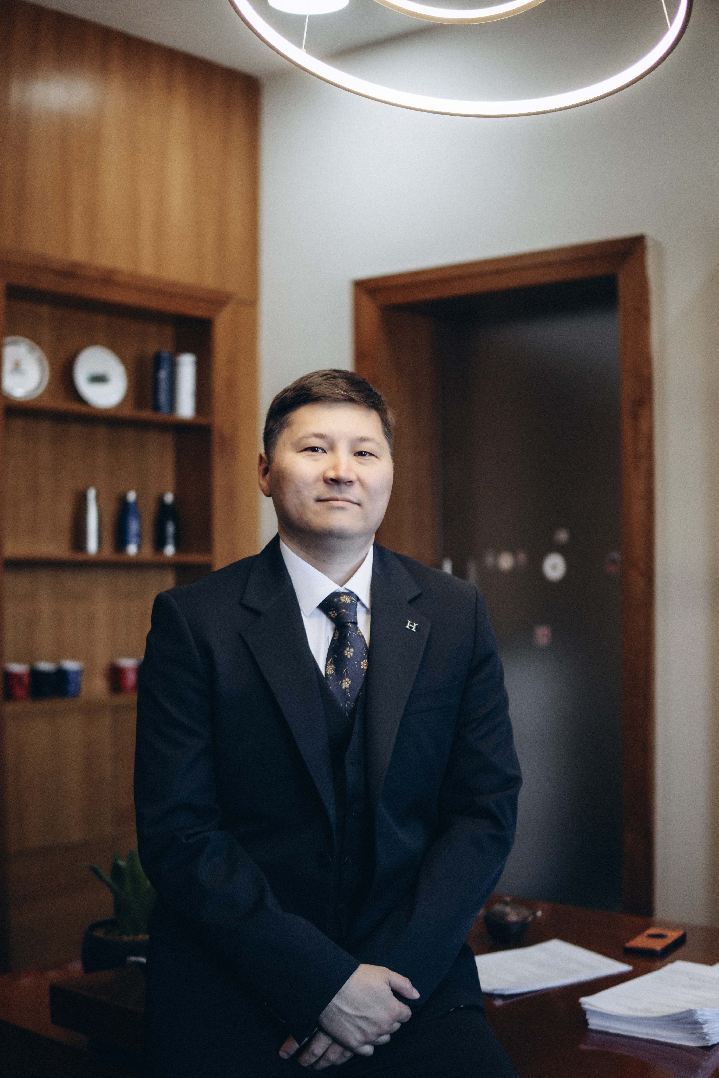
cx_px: 360
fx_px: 1348
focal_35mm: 45
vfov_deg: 43.6
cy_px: 539
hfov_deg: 29.9
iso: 800
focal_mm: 30
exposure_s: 1/60
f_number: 1.4
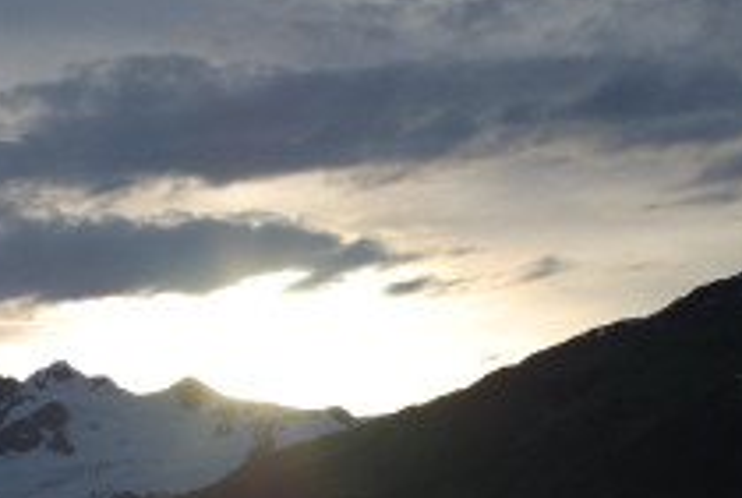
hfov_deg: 13.6
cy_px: 602
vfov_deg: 9.1
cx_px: 97
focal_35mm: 149
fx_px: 3086
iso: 110
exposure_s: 1/250
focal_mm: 35
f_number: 10
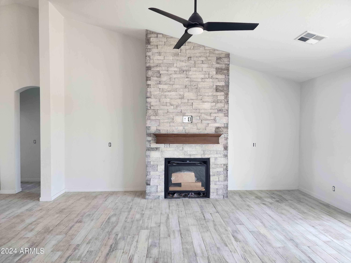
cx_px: 176
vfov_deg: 58.9
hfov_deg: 73.9
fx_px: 233
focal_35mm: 23
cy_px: 132
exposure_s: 1/180
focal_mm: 6.4
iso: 125
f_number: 1.8
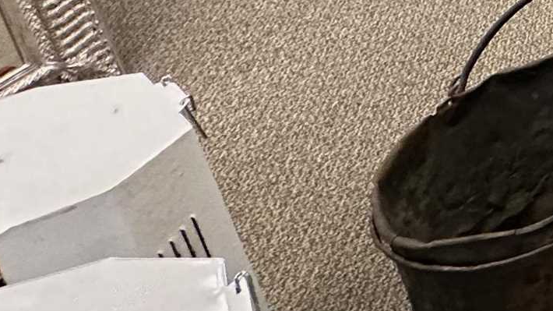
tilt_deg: -9.5
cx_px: 1076
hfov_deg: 19.7
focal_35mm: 66
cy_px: -426
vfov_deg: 13.5
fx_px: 968
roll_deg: +1.0
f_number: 2.2
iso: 250
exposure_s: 1/60
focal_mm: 2.22
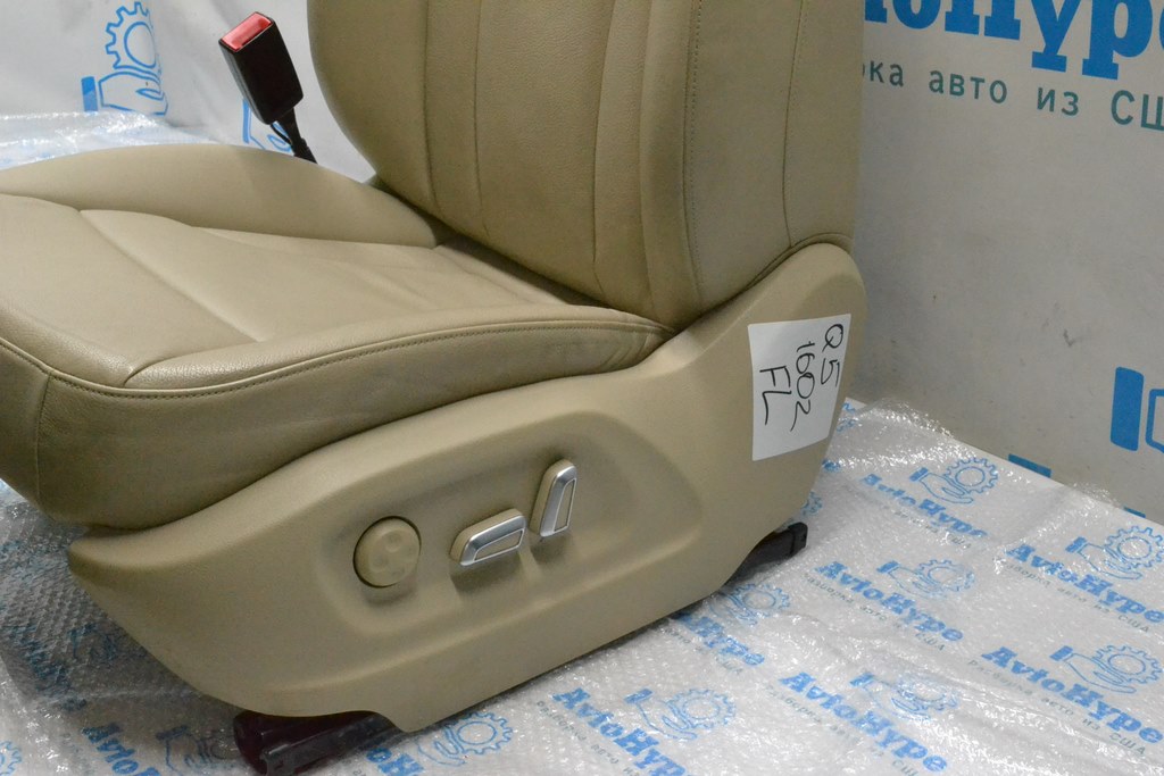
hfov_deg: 46.4
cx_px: 582
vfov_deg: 31.9
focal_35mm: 42
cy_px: 388
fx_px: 1358
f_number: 13
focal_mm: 28
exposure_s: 1/100
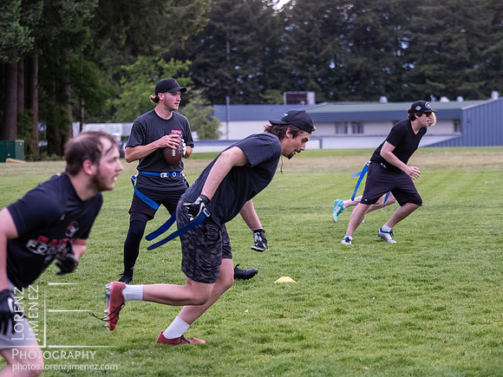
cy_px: 188
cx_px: 252
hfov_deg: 13.2
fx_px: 2180
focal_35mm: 150
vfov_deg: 9.9
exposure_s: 1/1250
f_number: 2.8
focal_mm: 75
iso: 2500
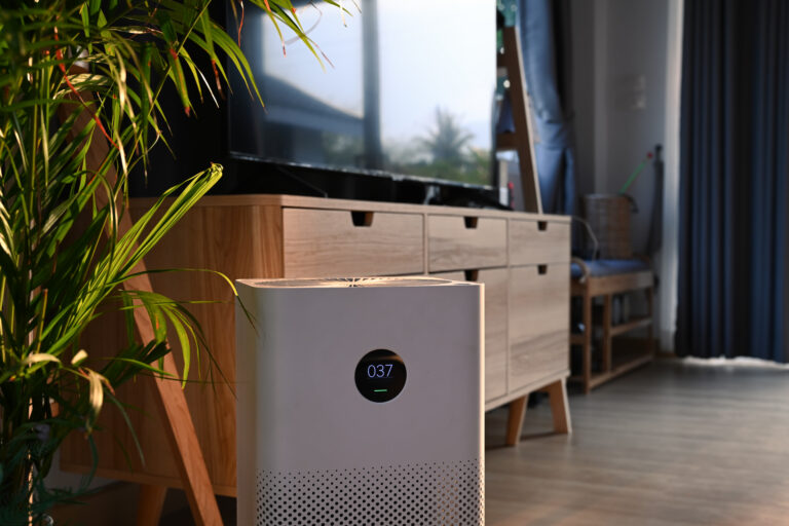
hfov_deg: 46.4
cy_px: 263
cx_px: 394
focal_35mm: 42
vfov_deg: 31.9
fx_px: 920
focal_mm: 42
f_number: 5.6
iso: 400
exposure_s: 1/40
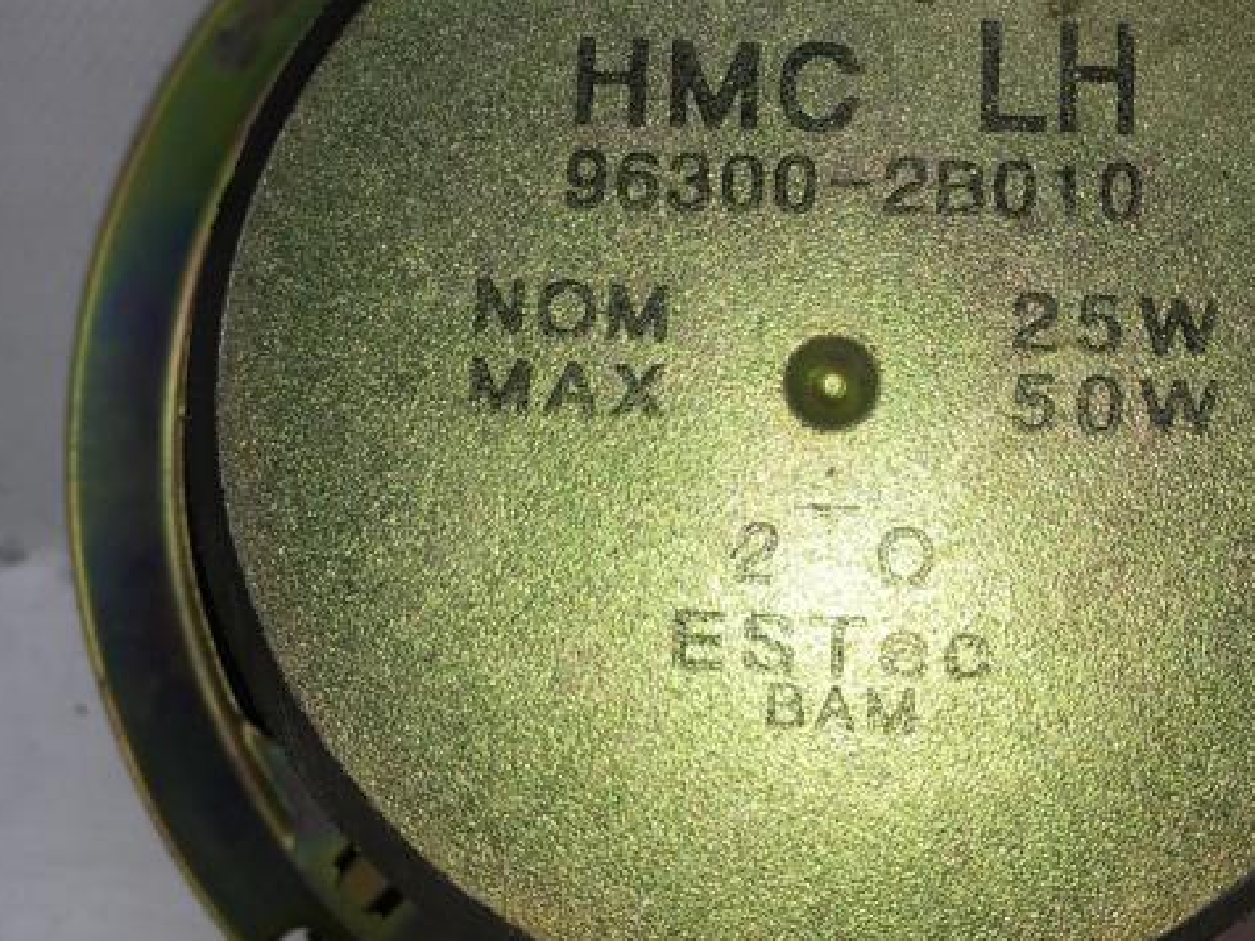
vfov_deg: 36.7
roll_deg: -0.5
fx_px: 1414
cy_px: 398
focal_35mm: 39
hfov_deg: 47.3
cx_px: 804
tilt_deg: -31.0
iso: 25
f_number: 2.2
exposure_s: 1/541
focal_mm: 4.15
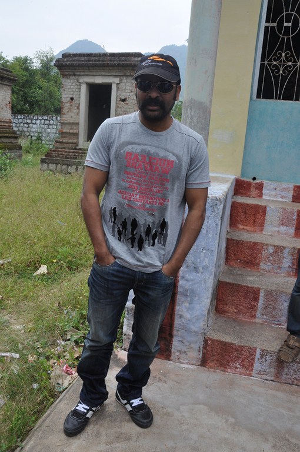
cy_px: 226
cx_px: 150
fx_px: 338
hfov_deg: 47.8
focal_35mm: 27
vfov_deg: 67.4
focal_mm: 18
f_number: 10
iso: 200
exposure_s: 1/100
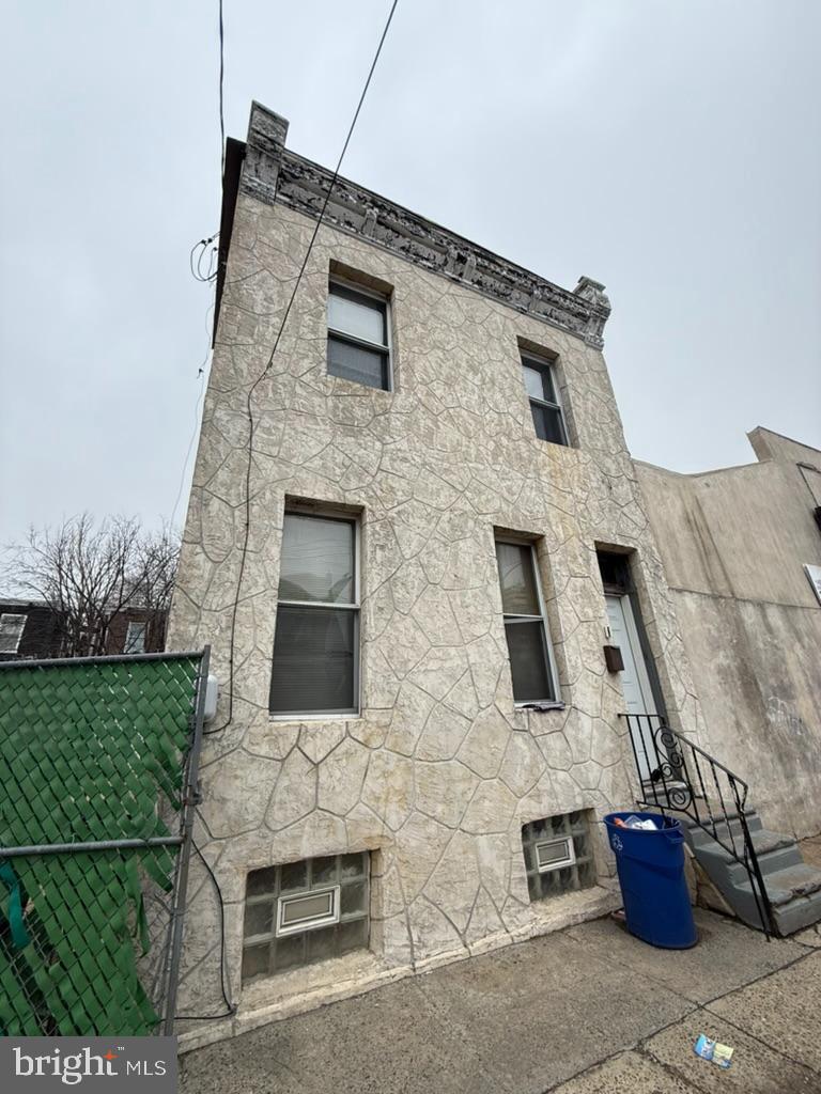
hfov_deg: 85.7
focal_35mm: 14
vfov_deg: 102.1
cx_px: 410
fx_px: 443
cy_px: 547
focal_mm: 2.22
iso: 50
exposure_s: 1/347
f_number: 2.2
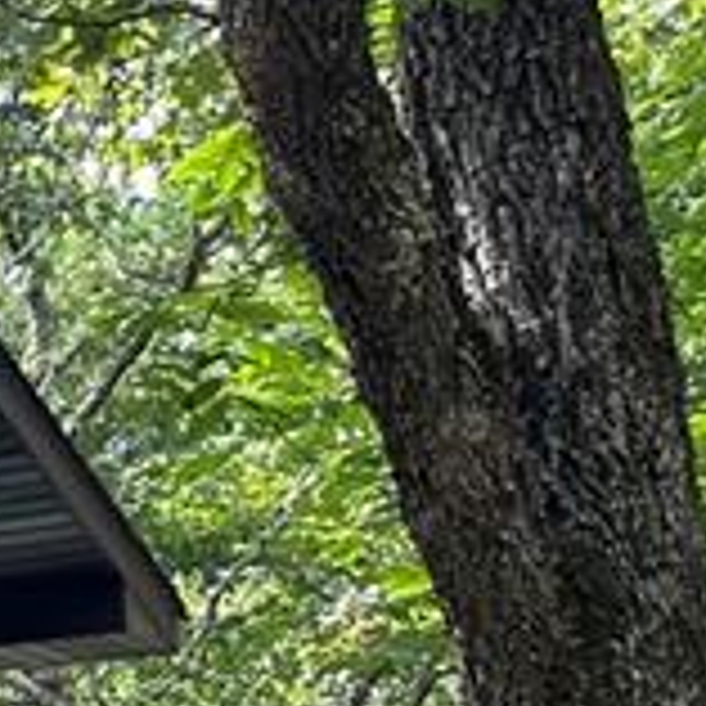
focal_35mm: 138
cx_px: -1511
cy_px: 1102
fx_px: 3184
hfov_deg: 9.5
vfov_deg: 12.0
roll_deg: -2.3
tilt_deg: +2.7
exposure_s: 1/462
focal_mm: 6.86
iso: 80
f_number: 1.78
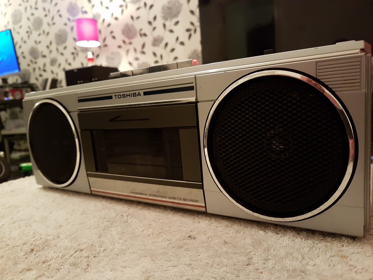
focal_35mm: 26
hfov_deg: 67.3
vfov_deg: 53.1
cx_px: 186
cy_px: 140
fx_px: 280
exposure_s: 1/11
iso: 250
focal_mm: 4.2
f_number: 1.7
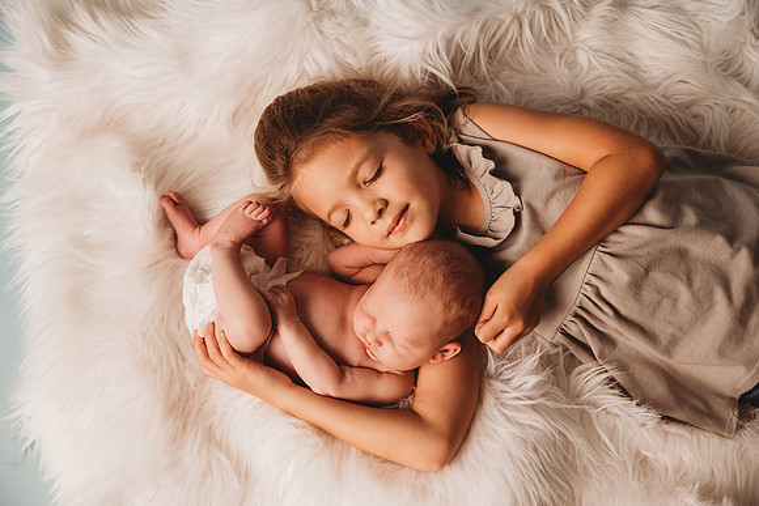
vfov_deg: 29.3
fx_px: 970
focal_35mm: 46
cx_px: 380
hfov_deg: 42.7
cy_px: 253
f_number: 4
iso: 160
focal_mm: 46
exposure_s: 1/160
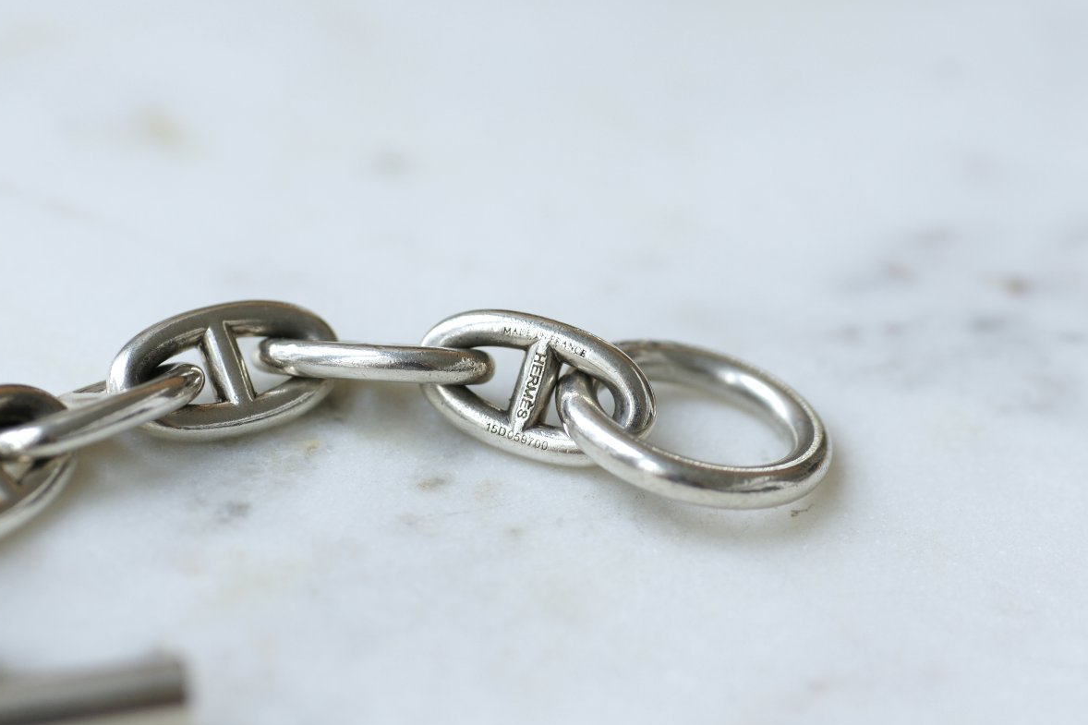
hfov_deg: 19.1
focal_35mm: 107
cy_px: 367
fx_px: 3233
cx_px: 541
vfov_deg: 12.8
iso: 200
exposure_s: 1/125
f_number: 4
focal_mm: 70
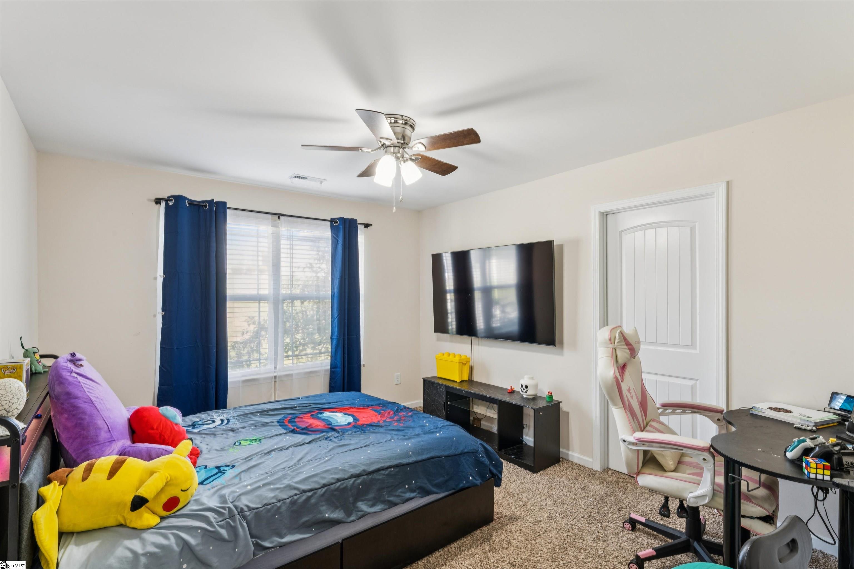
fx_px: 391
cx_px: 427
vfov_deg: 72.1
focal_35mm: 16
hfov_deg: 95.0
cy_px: 284
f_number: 13
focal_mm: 16.5
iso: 400
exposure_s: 1/3.33
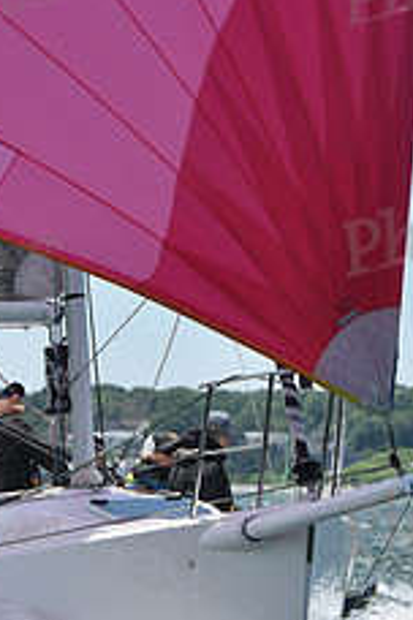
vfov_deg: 5.1
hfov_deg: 3.4
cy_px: 385
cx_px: 204
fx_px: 7020
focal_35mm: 408
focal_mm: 160
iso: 250
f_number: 7.1
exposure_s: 1/1250
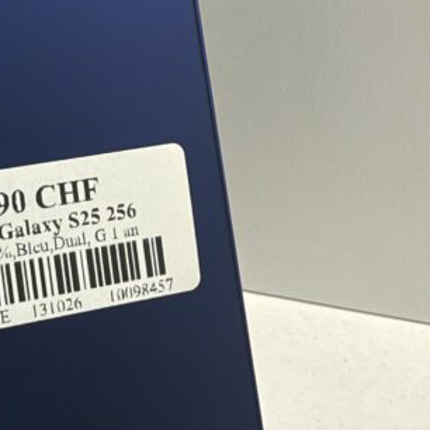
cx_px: 74
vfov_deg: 23.4
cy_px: 200
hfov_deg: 23.0
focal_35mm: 74
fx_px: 1040
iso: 125
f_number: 2.2
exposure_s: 1/100
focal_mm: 2.22
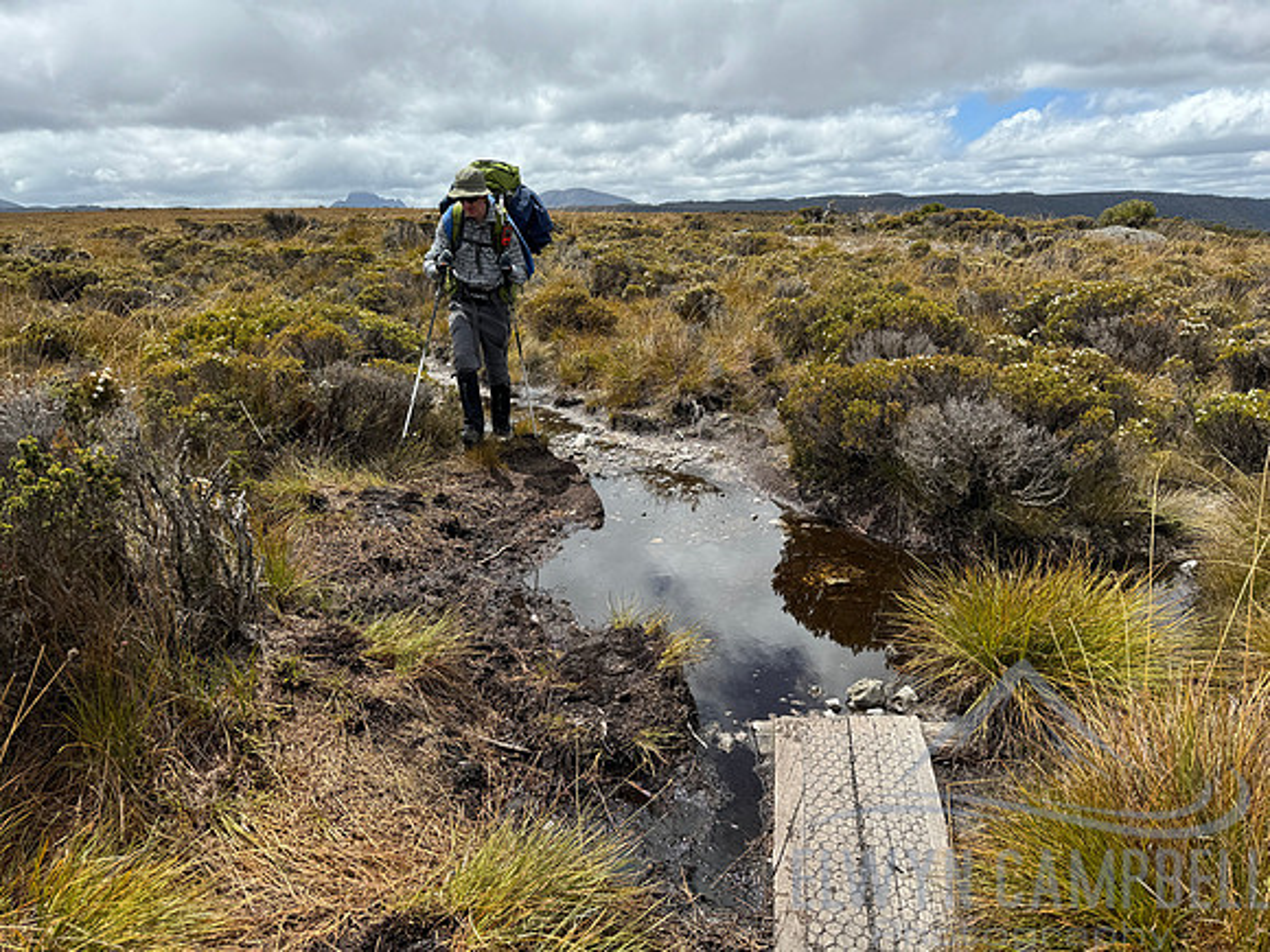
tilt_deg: -13.7
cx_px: 635
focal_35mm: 24
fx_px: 881
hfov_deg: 71.6
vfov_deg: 56.8
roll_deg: +1.7
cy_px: 476
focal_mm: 6.86
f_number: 1.78
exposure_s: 1/3802
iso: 80
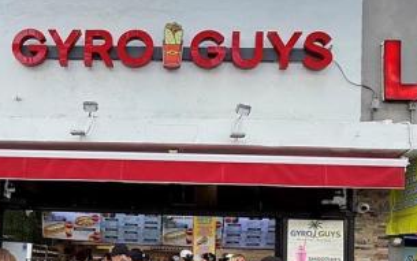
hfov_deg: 54.5
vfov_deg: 33.9
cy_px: 245
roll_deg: -2.9
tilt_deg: +4.1
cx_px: 150
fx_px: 398
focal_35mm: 35
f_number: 2.2
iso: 100
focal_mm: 2.22
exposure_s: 1/99
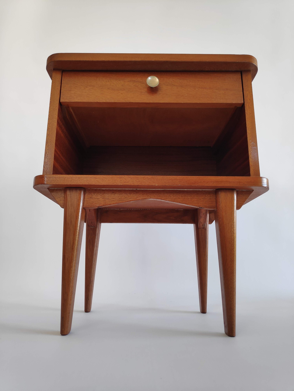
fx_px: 226
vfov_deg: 81.7
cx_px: 147
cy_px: 196
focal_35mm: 20
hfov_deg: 66.0
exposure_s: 1/100
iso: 324
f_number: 1.9
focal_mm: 3.94
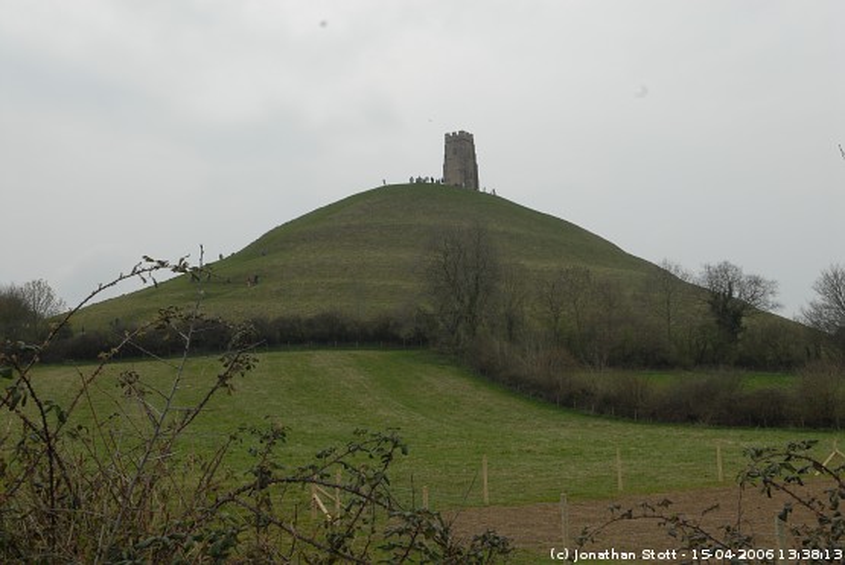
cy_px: 282
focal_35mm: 46
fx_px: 1092
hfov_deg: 42.3
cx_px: 422
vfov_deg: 29.0
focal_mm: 31
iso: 320
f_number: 13
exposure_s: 1/180
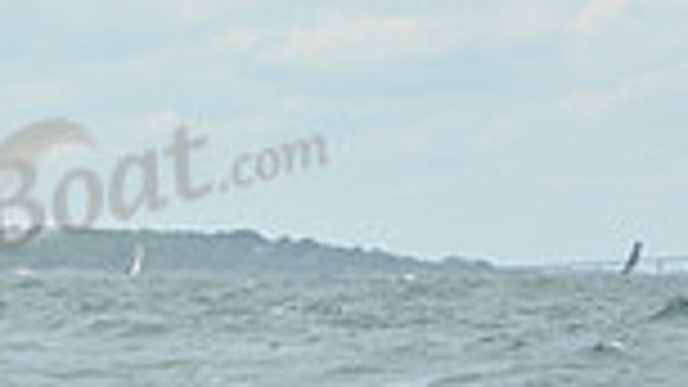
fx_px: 8390
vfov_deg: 2.6
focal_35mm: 460
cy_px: 511
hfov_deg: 4.6
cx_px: -535
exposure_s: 1/1250
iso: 320
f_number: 9
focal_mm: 116
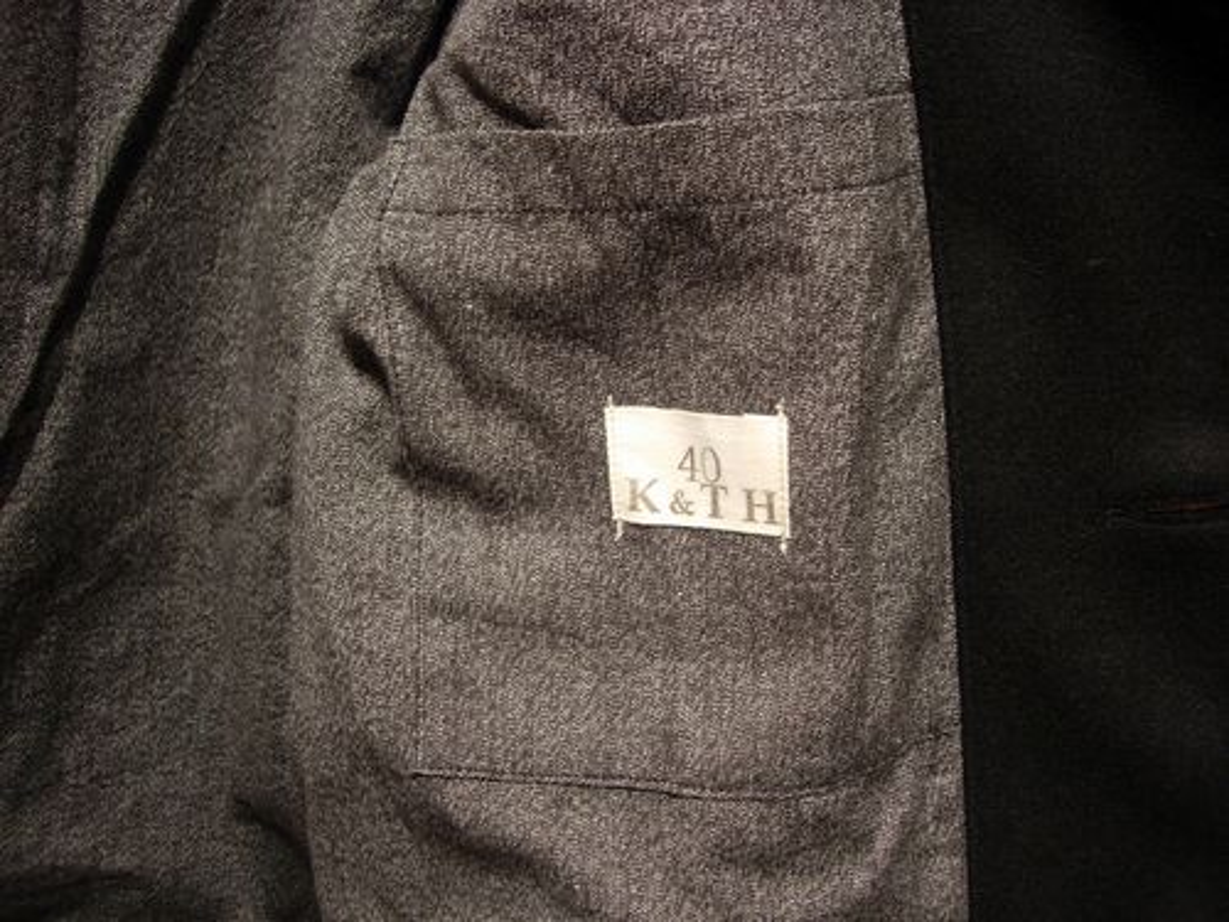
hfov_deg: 49.0
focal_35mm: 38
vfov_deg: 37.7
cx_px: 614
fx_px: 1349
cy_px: 461
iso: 86
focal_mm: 7.8
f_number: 2.8
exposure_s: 1/4
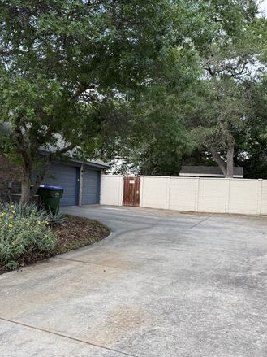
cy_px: 181
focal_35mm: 35
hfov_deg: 39.6
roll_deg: -4.1
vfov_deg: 52.6
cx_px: 68
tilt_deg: -0.6
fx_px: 360
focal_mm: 6.76
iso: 80
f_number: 1.78
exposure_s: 1/637
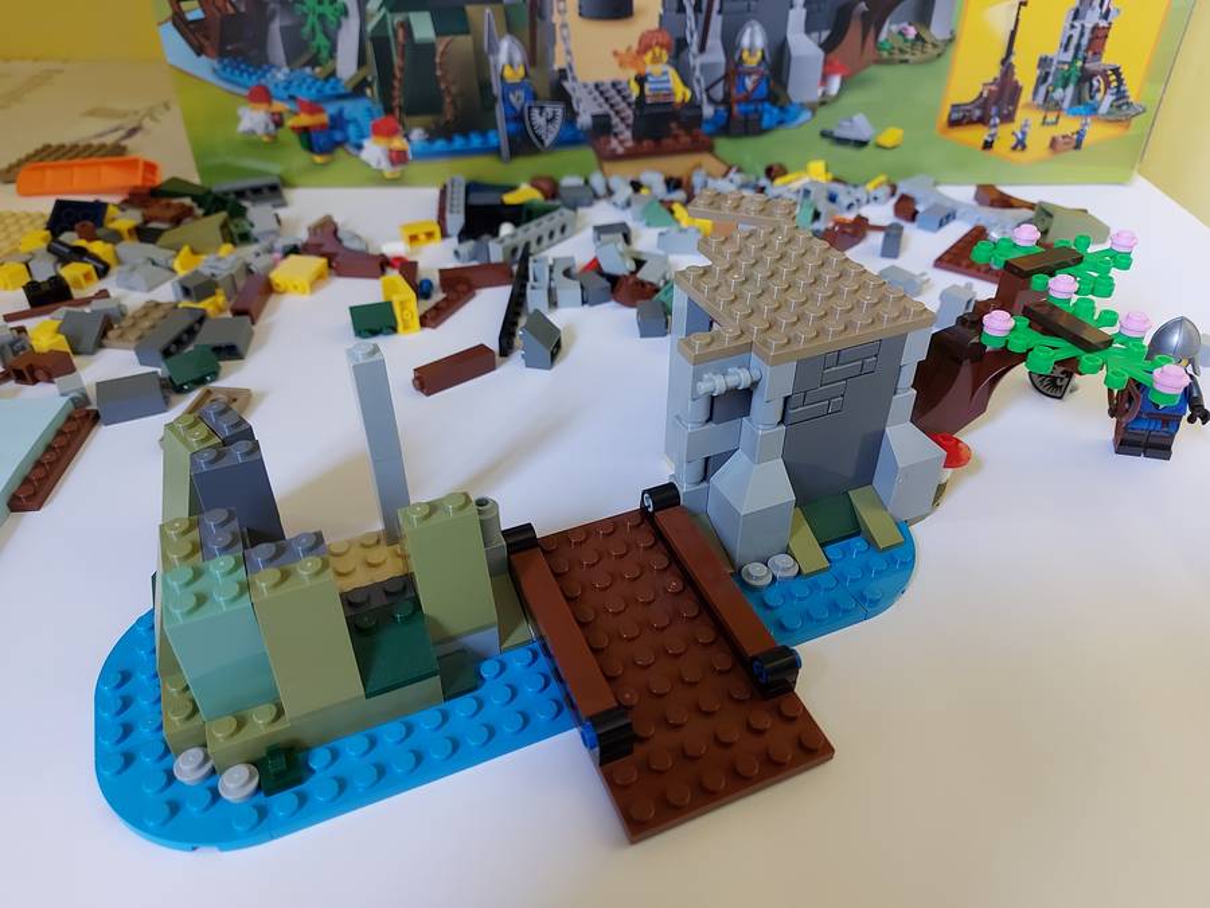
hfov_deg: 71.6
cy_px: 454
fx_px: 839
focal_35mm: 24
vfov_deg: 56.8
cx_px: 605
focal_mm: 5.23
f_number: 1.8
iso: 200
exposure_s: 1/33
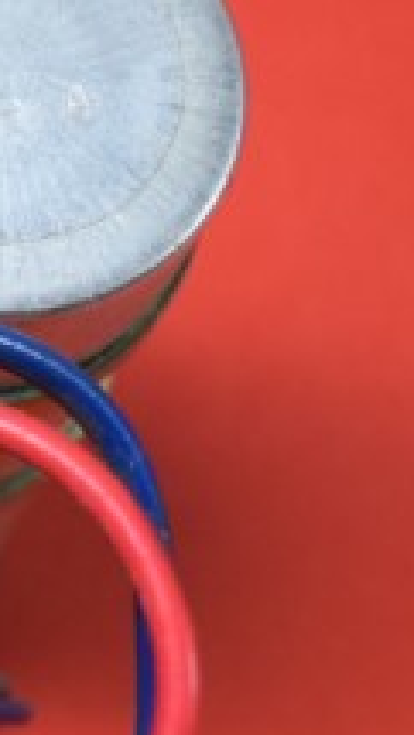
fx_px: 3394
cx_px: -1061
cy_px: 352
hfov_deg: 6.1
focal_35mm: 174
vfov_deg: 12.4
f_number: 5.6
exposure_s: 1/125
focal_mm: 22
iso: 560
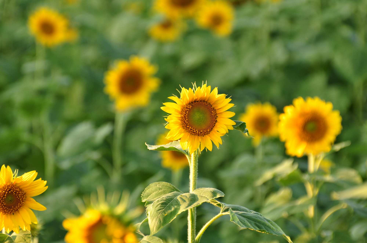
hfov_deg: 6.9
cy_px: 122
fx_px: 3054
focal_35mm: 300
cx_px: 184
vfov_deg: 4.6
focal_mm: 200
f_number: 5.3
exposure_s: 1/180
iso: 220
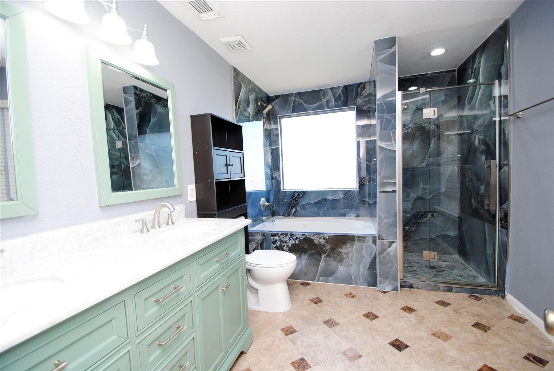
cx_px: 277
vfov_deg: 77.5
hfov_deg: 100.3
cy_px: 186
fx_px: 231
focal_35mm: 15
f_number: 4
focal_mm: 10
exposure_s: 1/60
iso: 200
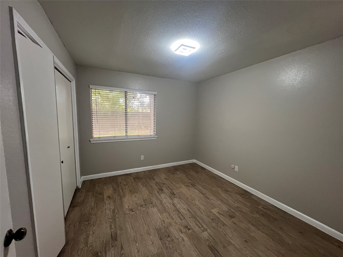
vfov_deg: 89.9
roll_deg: -0.7
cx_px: 172
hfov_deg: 106.2
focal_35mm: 13
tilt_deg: -6.7
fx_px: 129
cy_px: 128
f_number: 1.8
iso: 200
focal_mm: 1.57
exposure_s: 1/60
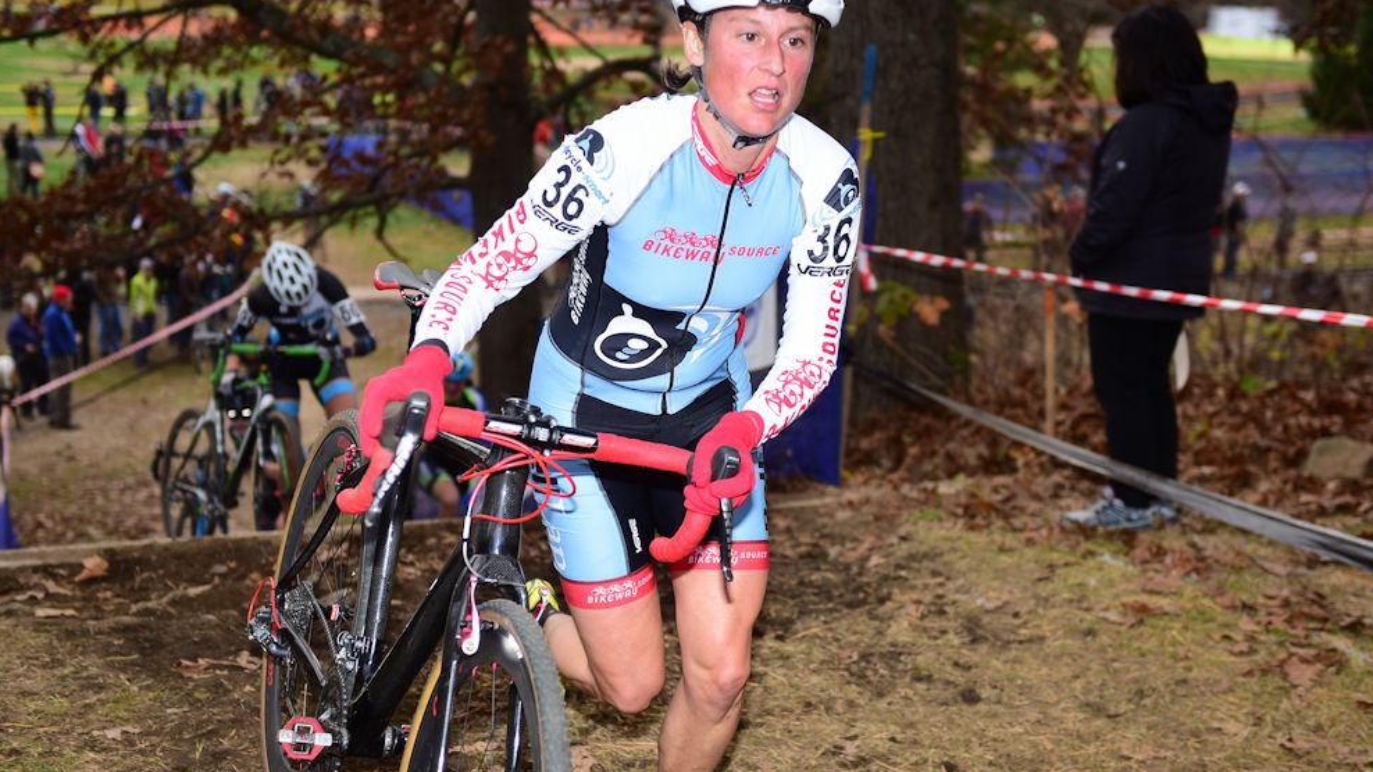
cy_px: 421
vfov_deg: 21.5
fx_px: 2039
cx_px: 670
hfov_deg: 37.2
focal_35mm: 56
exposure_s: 1/250
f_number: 3.2
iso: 100
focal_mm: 44
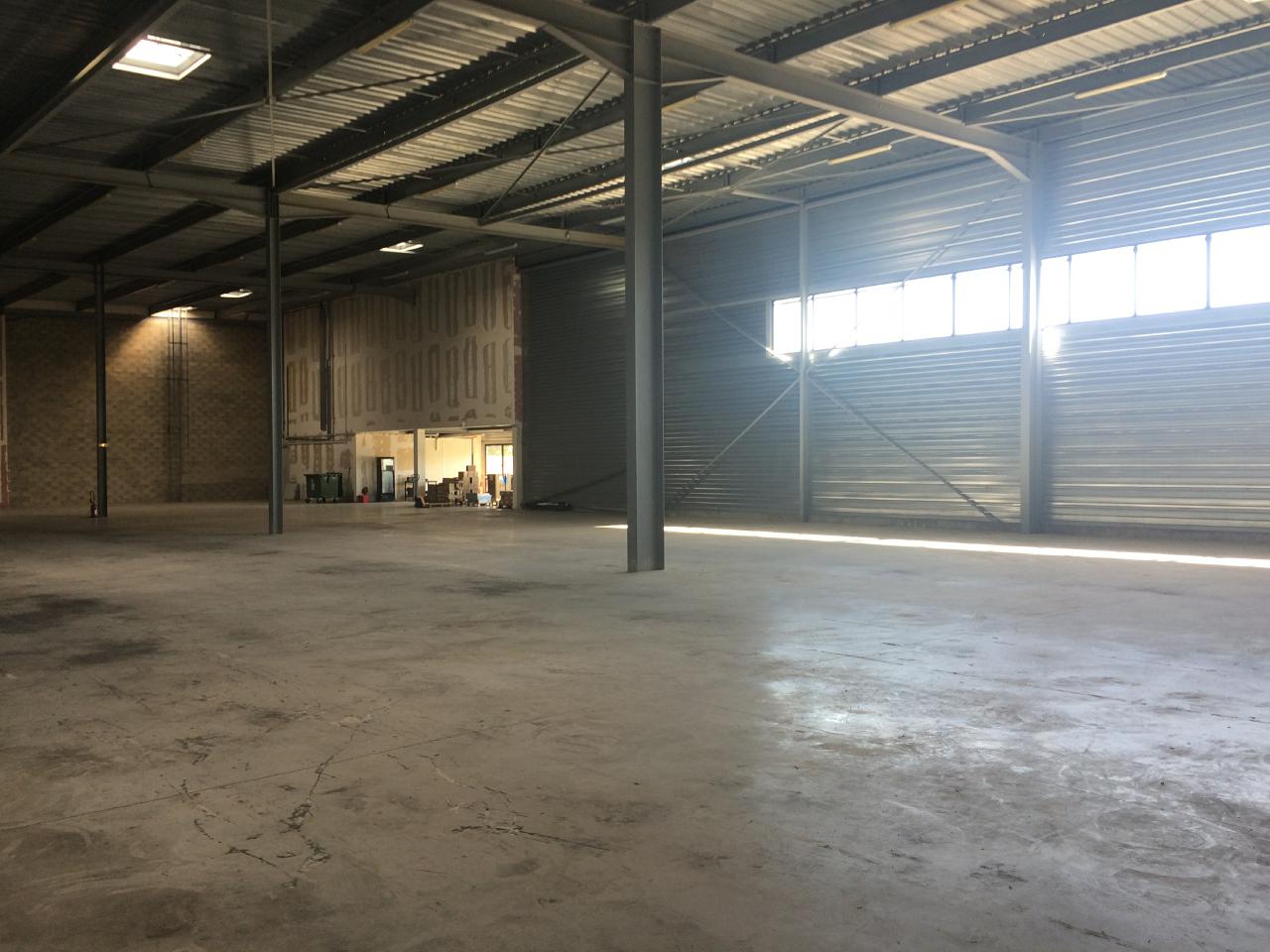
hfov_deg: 61.7
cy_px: 476
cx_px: 635
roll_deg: +0.6
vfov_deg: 48.2
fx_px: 1064
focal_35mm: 29
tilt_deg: -1.9
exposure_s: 1/50
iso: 32
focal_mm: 4.15
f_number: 2.2
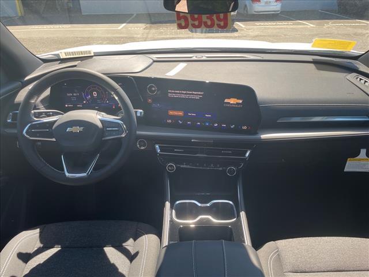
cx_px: 184
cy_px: 138
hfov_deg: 67.3
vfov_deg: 53.1
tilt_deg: -29.0
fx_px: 277
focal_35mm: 26
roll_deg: +2.6
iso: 50
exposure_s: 1/121
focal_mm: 4.2
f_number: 1.6
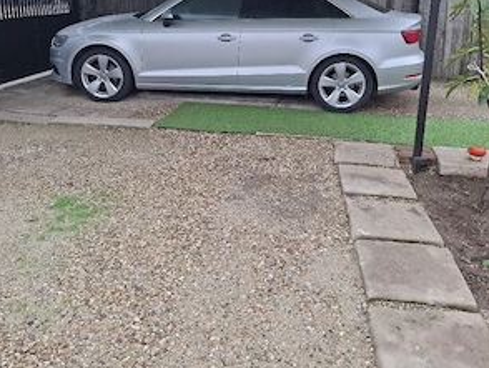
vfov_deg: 41.2
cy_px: 115
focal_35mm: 34
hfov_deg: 53.9
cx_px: 241
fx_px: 481
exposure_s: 1/200
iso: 32
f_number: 1.8
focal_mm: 4.69
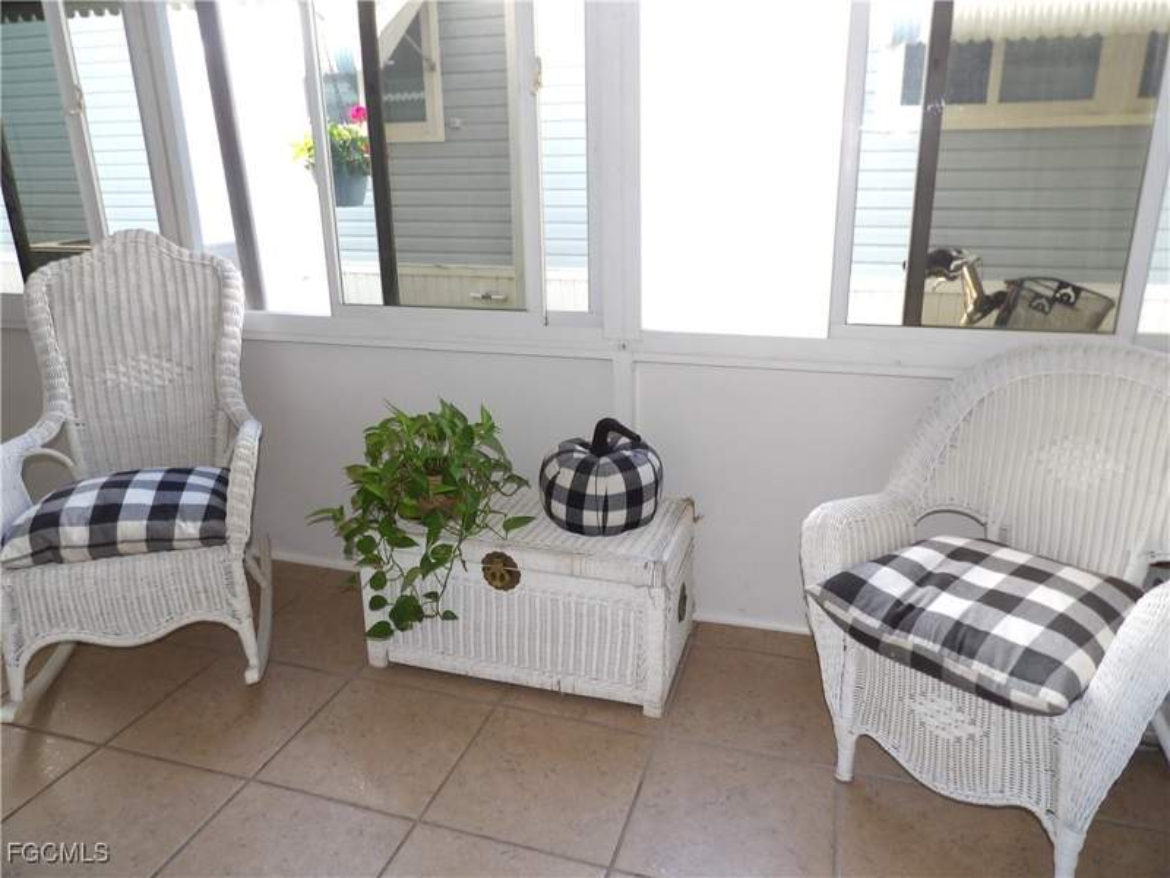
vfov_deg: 56.8
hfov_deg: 71.6
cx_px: 585
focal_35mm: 24
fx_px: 811
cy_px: 439
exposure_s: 1/33
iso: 108
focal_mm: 4.3
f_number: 3.2
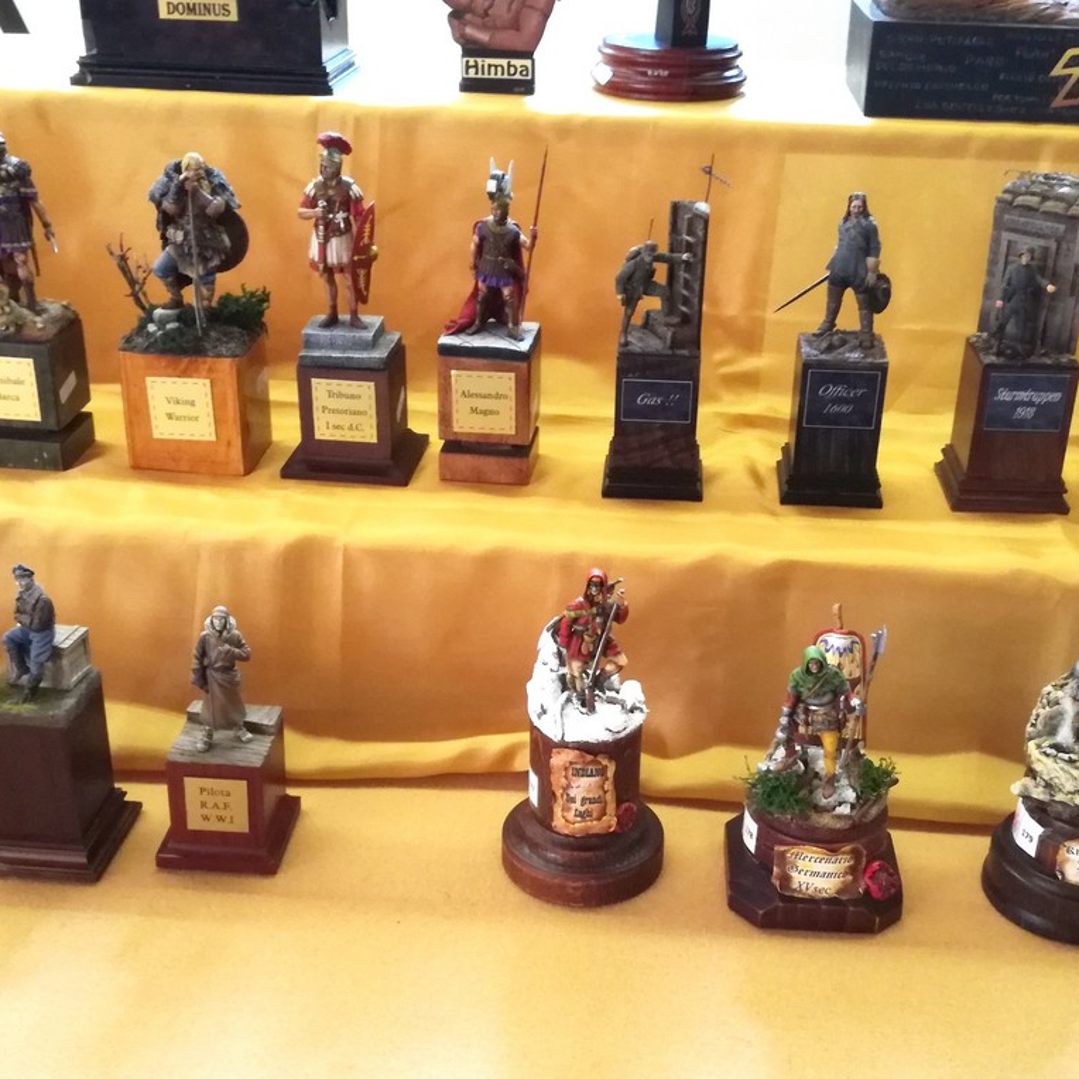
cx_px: 558
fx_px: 1128
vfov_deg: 51.1
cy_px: 541
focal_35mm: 32
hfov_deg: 51.1
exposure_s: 1/33.3
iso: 320
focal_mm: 3.79
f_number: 2
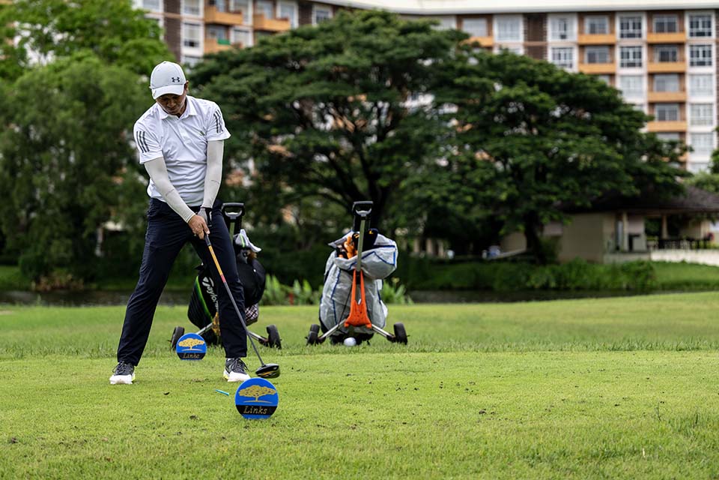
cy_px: 240
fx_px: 1498
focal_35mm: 75
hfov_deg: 27.0
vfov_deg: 18.2
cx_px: 360
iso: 250
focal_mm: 75
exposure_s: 1/3200
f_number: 2.8
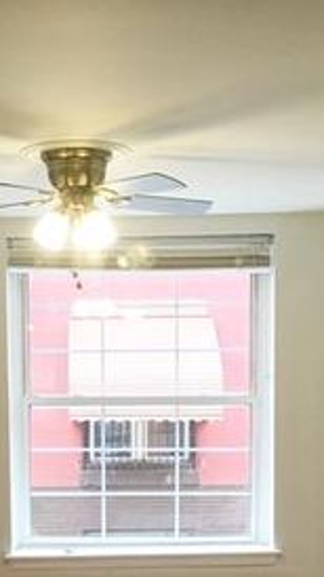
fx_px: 1177
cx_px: 122
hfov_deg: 15.7
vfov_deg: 26.5
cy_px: 528
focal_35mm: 77
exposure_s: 1/30
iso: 40
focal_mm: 4.15
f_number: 2.2
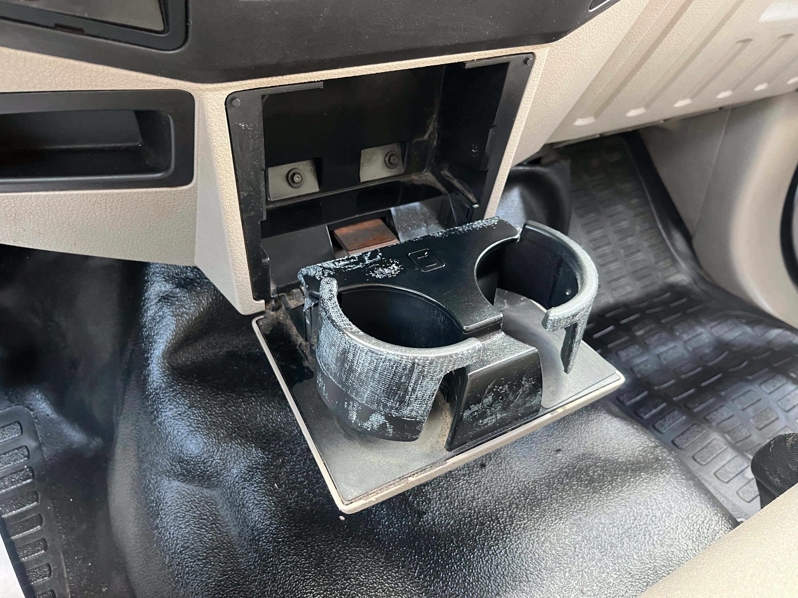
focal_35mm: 26
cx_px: 399
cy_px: 299
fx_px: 599
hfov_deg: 67.3
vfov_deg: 53.1
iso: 500
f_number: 1.6
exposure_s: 1/47
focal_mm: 5.1
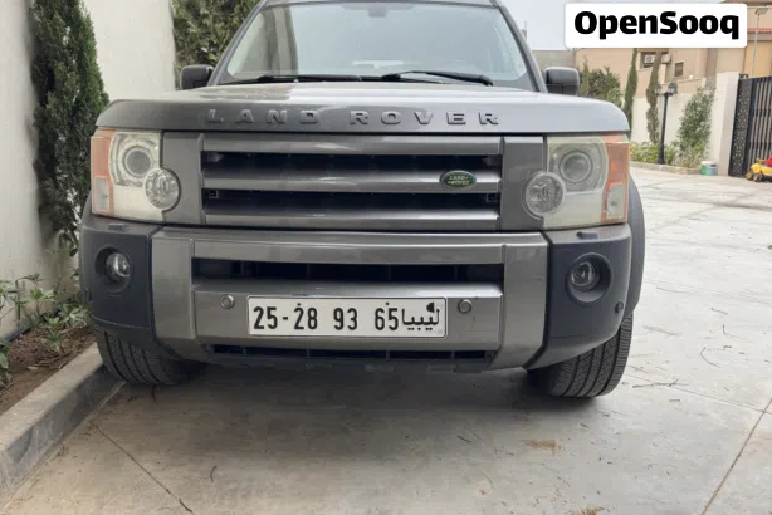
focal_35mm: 26
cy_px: 229
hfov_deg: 69.4
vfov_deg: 49.5
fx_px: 558
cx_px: 376
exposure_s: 1/121
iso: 125
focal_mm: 6.76
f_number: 1.78
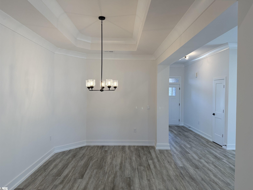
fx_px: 175
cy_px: 95
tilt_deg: -0.8
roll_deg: -1.1
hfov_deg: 71.6
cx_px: 126
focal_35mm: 24
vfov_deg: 56.8
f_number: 1.78
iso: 125
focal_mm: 6.76
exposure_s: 1/233
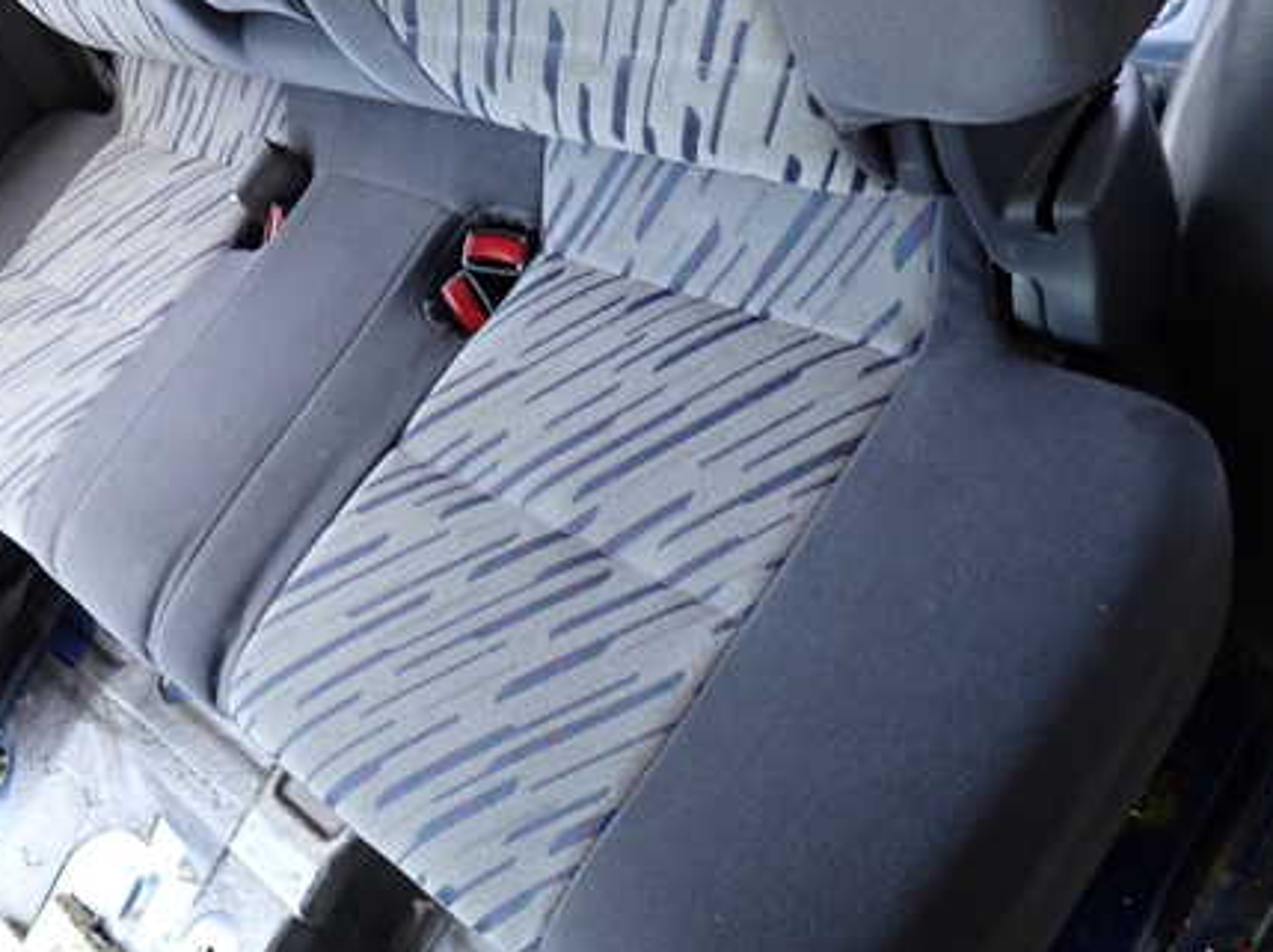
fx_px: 1286
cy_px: 561
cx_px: 537
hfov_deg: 52.4
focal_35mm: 35
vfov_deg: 40.5
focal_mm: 4.5
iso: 200
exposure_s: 1/30
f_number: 2
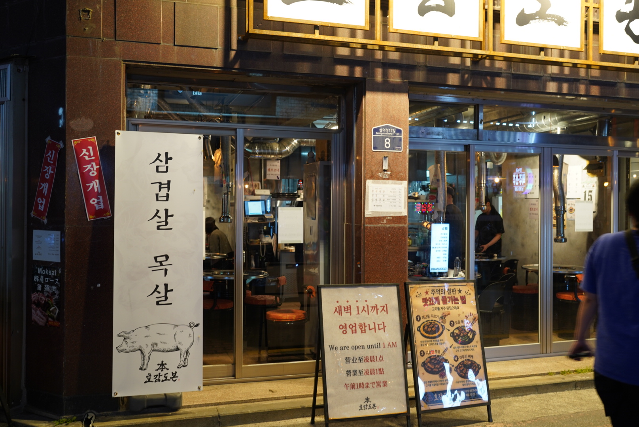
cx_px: 320
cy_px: 214
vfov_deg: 37.9
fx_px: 622
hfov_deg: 54.4
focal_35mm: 35
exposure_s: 1/40
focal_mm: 35
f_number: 2.8
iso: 400
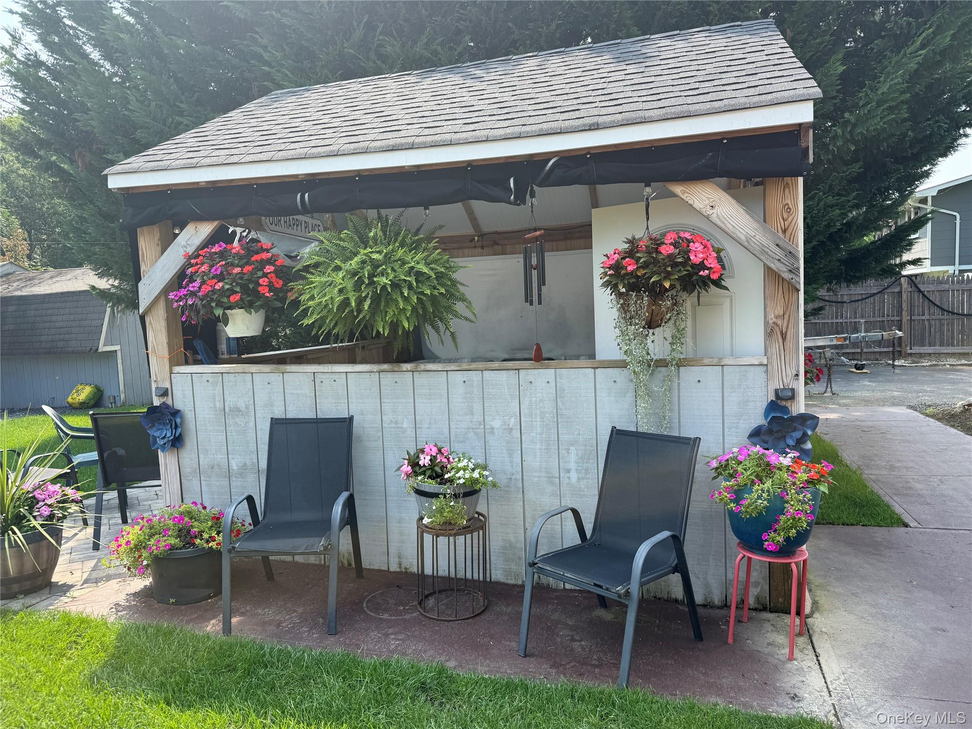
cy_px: 364
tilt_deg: -6.1
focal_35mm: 24
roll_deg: +2.5
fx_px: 674
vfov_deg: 56.8
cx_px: 486
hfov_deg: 71.6
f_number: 1.78
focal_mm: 6.76
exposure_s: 1/1174
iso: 80
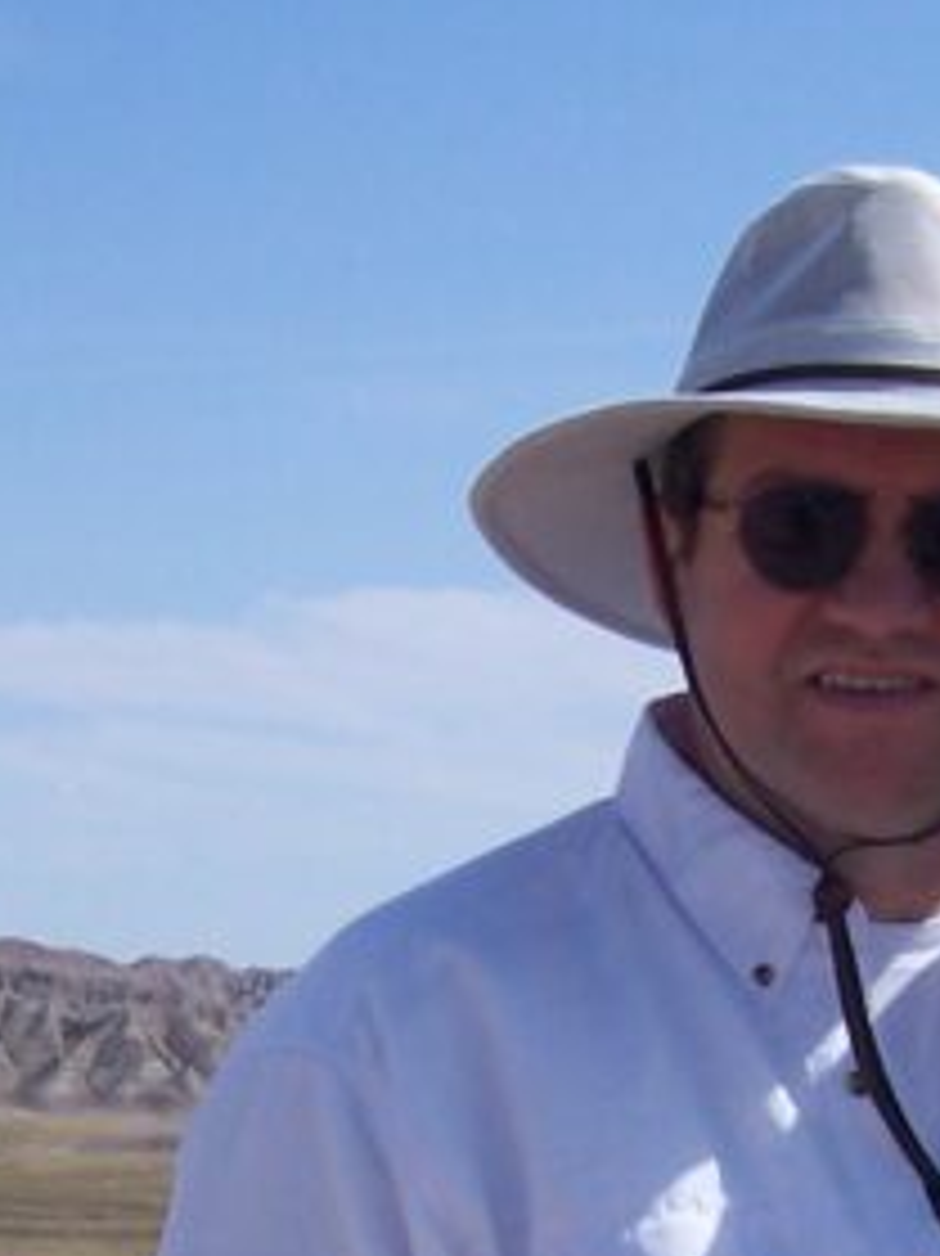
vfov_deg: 15.6
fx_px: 4529
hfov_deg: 11.8
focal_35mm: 125
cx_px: 625
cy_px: 1107
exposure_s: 1/750
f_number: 5.6
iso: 80
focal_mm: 5.6
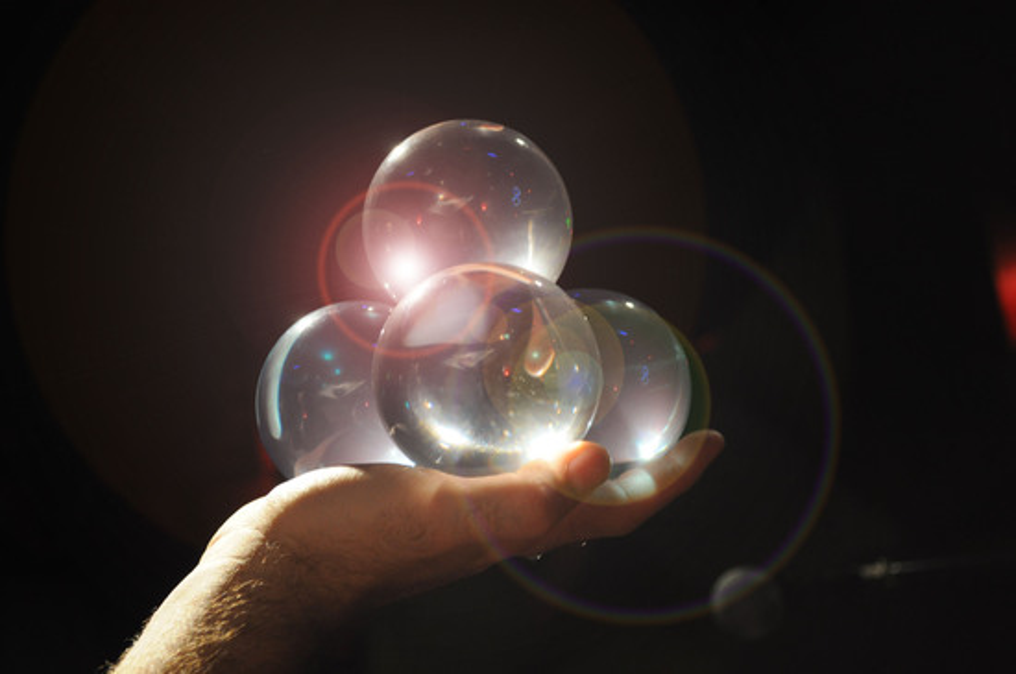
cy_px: 337
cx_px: 508
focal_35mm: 60
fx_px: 1691
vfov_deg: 22.6
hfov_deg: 33.4
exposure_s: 1/50
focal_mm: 40
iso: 1250
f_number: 5.3
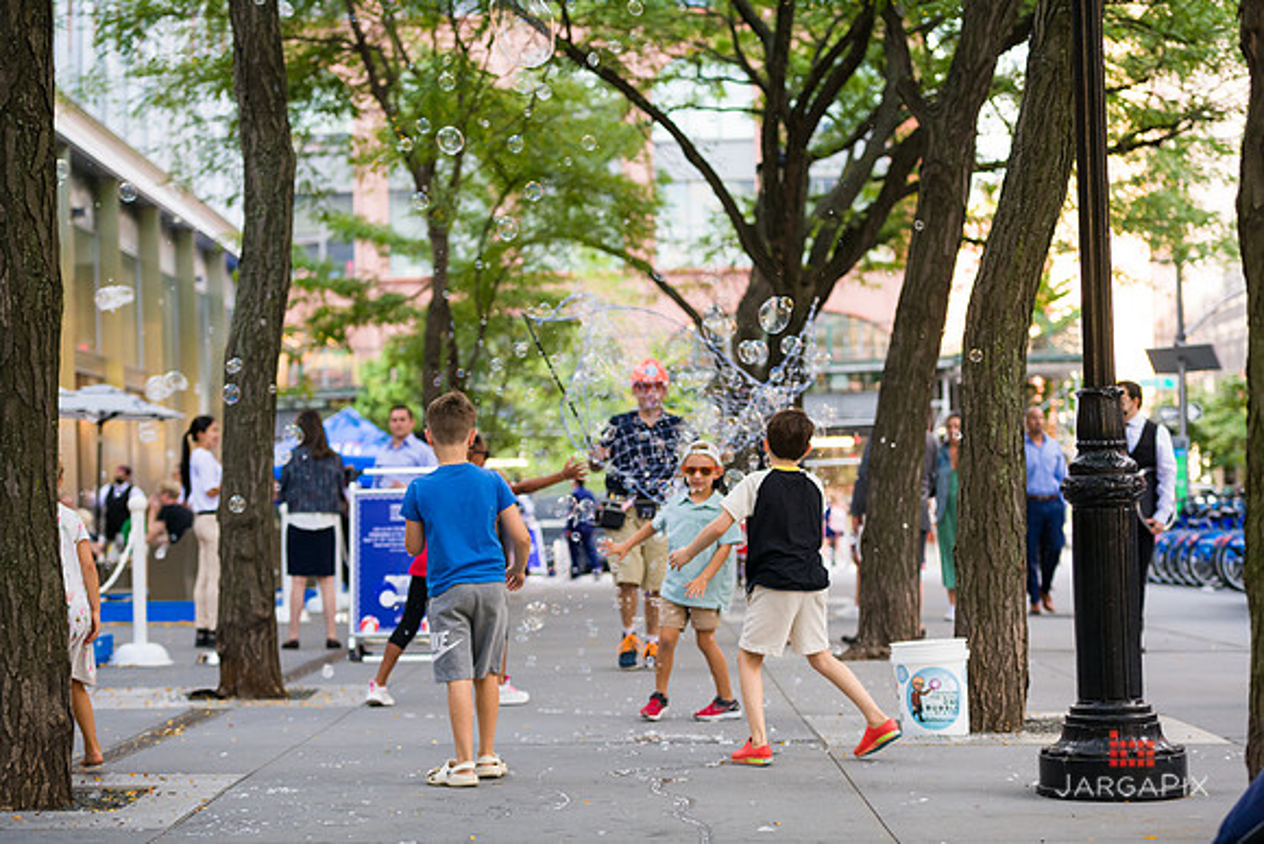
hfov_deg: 28.8
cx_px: 632
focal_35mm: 70
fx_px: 2458
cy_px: 422
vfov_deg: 19.5
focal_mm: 70
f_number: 3.2
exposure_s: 1/400
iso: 400
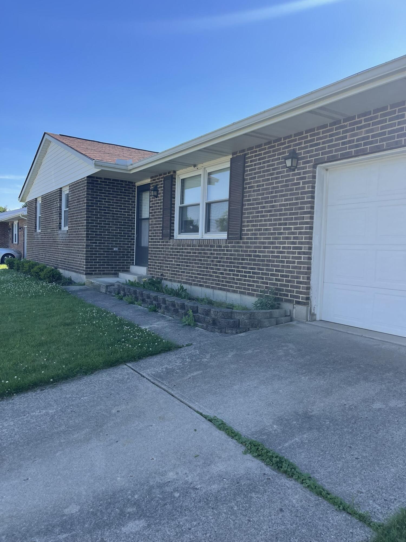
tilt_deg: -1.9
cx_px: 203
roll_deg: -2.3
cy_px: 271
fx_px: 391
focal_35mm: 25
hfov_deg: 54.9
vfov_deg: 69.4
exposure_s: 1/1475
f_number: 1.6
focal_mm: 5.1
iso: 32
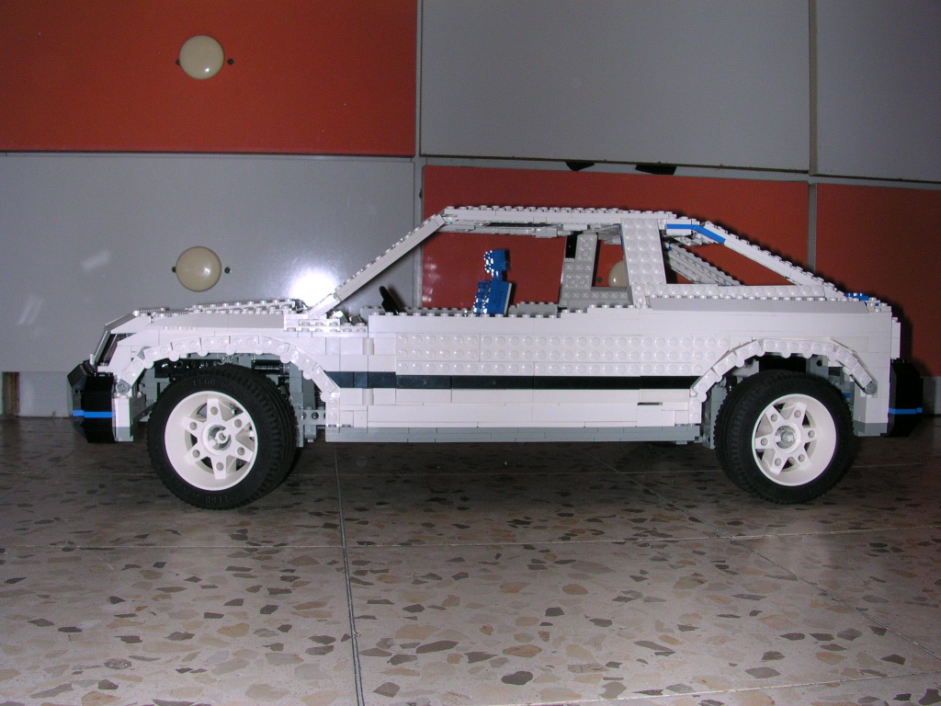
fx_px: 1006
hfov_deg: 50.1
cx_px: 470
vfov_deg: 38.7
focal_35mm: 37
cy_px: 353
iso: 100
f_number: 4.5
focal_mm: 5.6
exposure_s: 1/60
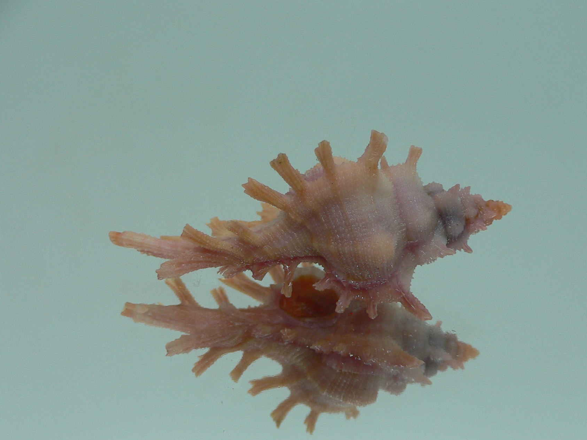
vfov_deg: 34.3
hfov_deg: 44.8
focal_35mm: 42
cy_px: 261
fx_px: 712
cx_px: 312
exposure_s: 1/60
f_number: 2.8
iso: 80
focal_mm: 4.6
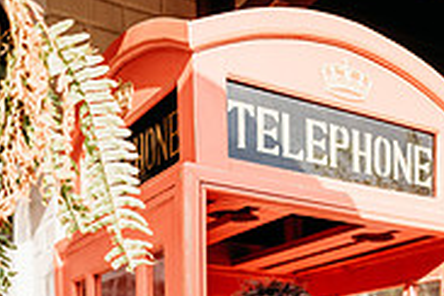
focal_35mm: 59
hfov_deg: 33.5
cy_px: 471
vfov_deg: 19.4
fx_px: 728
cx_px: 313
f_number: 2.8
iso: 100
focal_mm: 24
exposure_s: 1/640
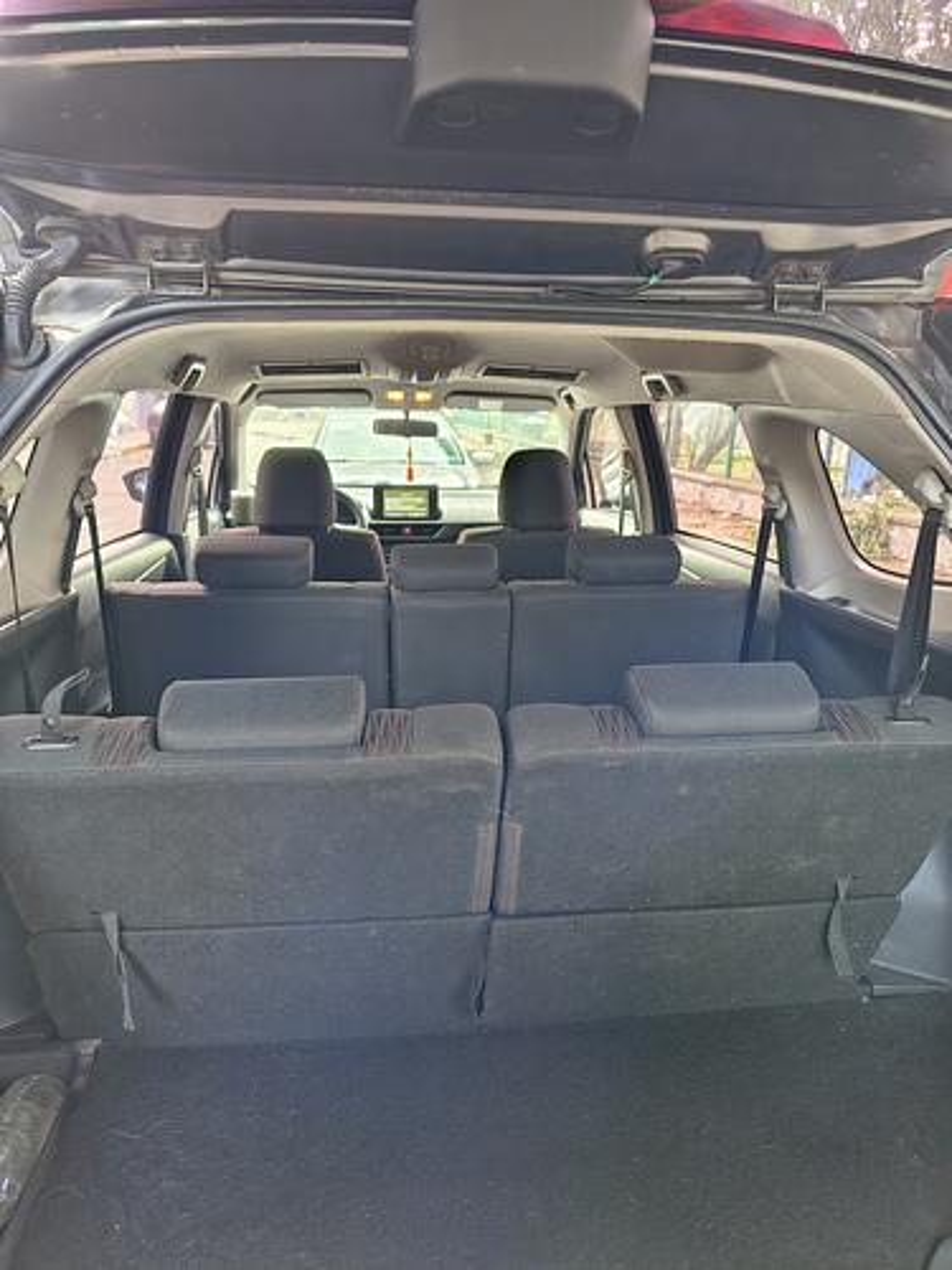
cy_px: 635
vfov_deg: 71.6
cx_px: 476
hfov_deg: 56.8
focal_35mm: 24
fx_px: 880
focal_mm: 5.56
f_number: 1.8
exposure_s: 1/50
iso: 542
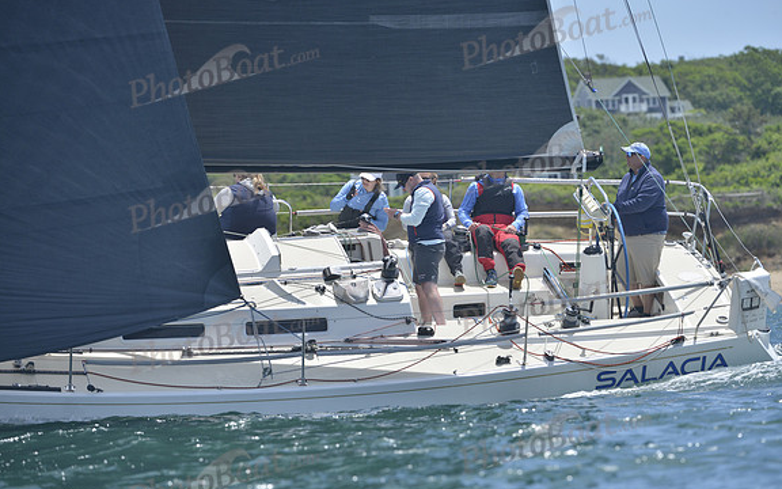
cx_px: 391
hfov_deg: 5.9
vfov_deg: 3.7
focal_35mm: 359
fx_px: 7651
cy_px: 249
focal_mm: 350
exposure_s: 1/1000
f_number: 7.1
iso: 280
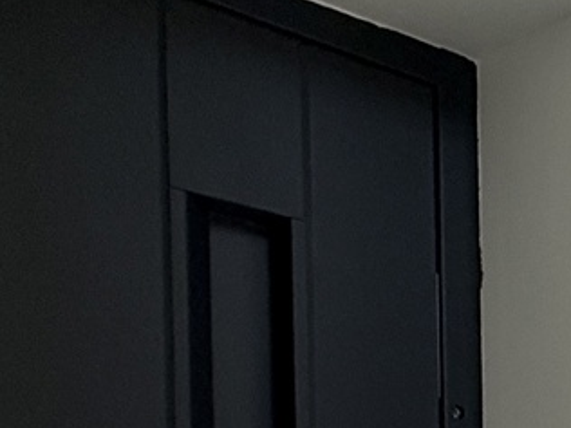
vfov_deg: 15.3
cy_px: 733
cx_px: 1185
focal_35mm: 85
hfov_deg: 16.6
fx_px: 1402
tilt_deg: -0.1
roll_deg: +0.7
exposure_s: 1/99
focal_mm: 2.22
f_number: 2.2
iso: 64
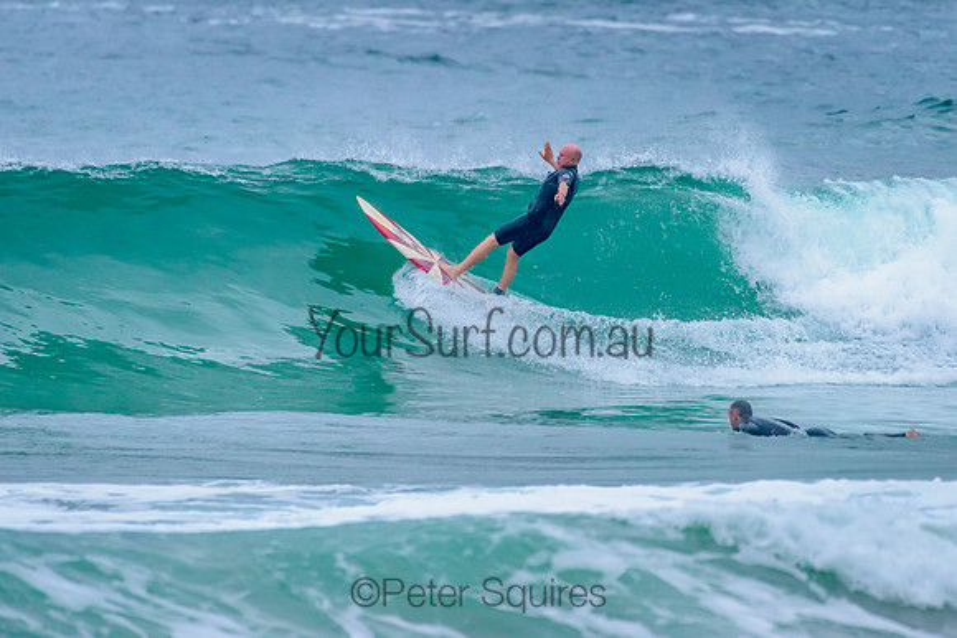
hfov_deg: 3.4
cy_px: 247
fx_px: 16289
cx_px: 510
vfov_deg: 2.2
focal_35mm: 613
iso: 2000
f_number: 5.6
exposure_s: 1/2000
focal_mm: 500
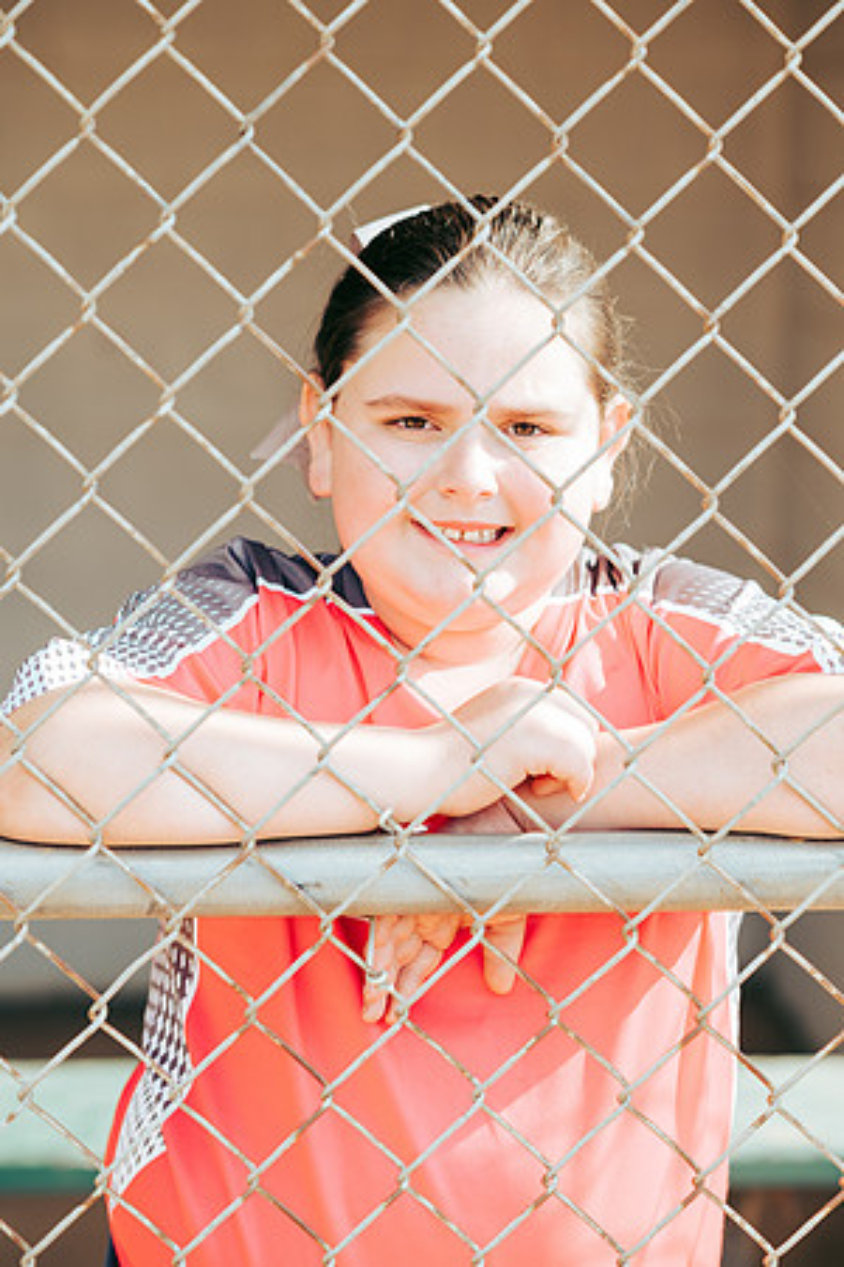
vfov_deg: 23.9
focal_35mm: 85
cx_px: 422
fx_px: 2989
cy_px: 634
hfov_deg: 16.1
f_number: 2.8
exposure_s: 1/640
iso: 160
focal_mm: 85
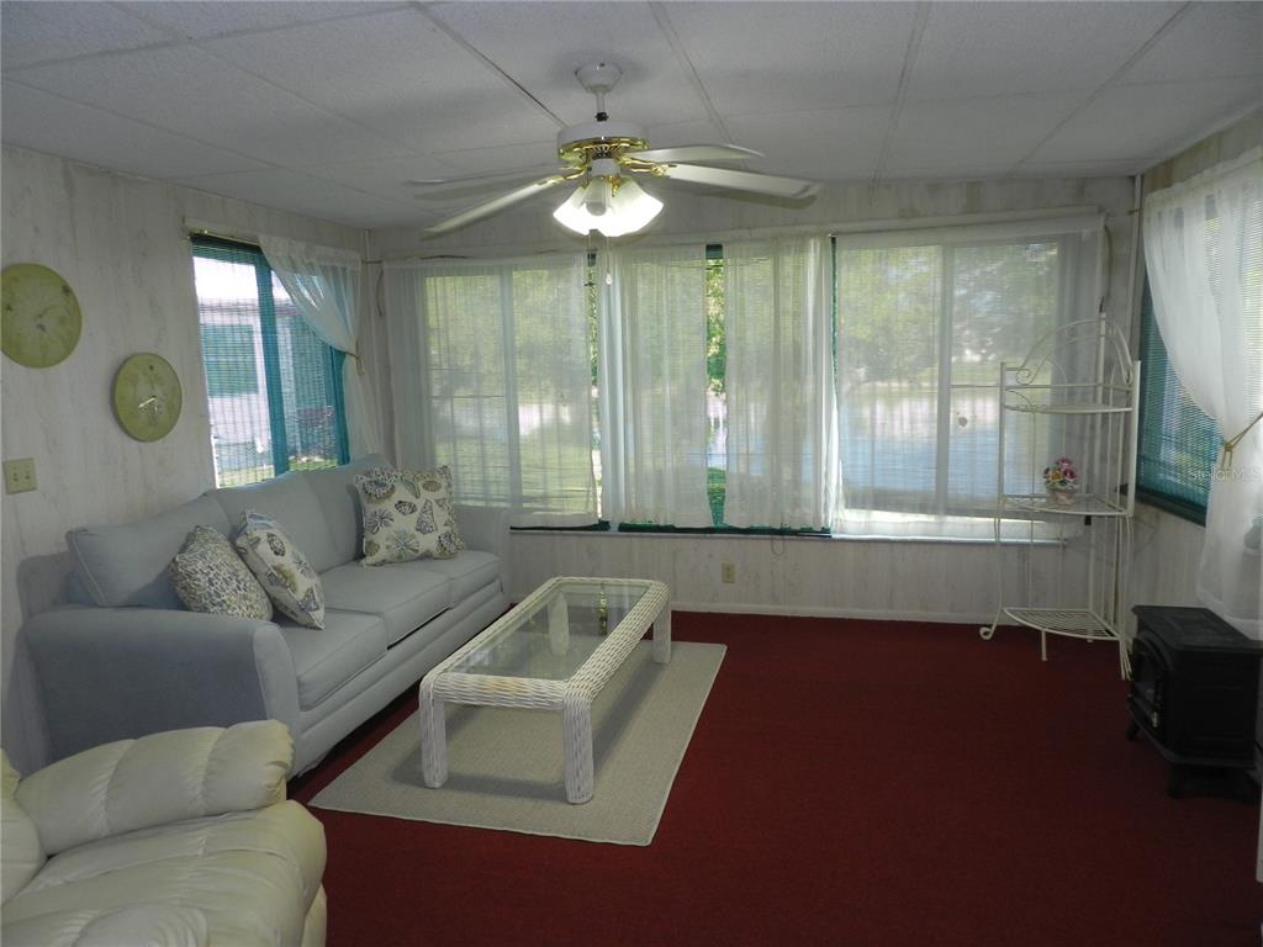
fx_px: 839
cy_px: 474
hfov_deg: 73.9
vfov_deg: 58.9
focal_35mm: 23
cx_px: 632
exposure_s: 1/30
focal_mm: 4
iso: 200
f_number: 3.4
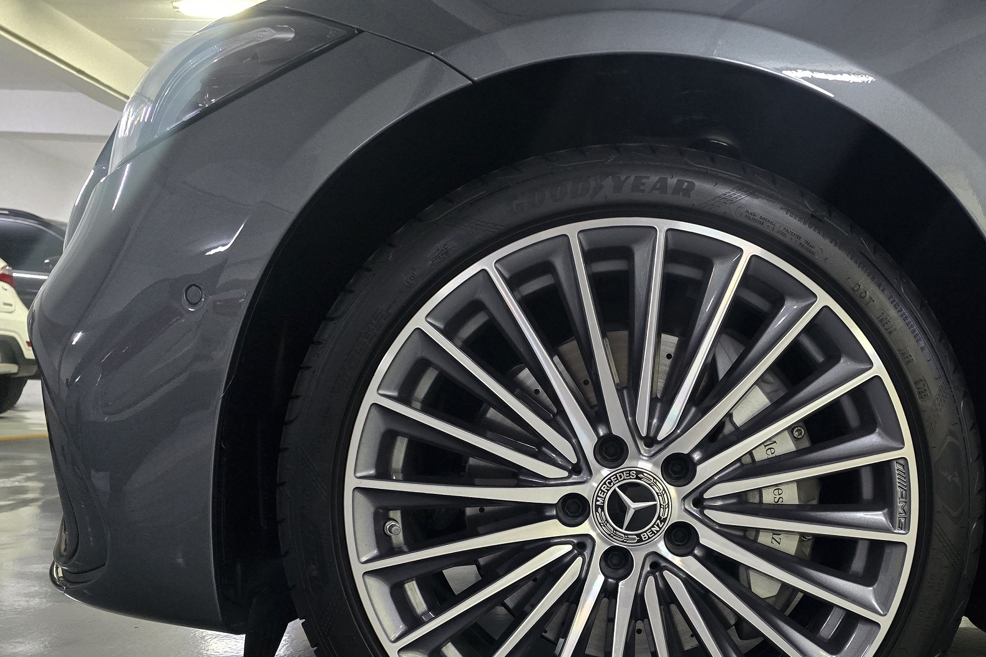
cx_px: 629
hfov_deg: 57.8
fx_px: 876
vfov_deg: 40.0
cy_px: 489
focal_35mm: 32
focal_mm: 6.3
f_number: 1.7
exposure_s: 1/60
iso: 2000
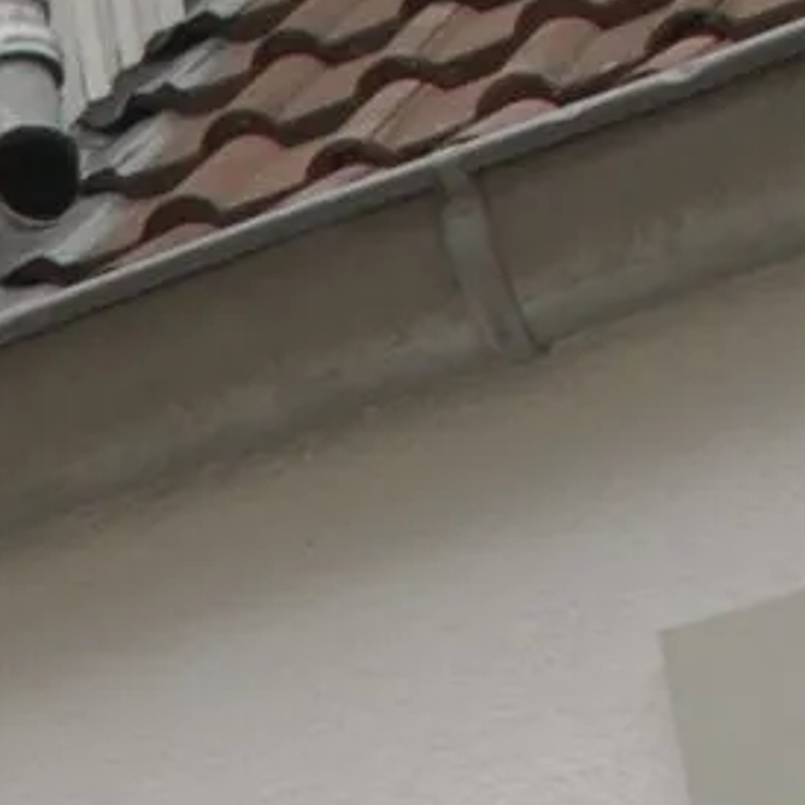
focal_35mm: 215
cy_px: 1824
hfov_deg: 7.4
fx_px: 5657
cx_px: -1445
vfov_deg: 7.7
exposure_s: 1/160
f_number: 6.3
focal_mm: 18
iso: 100
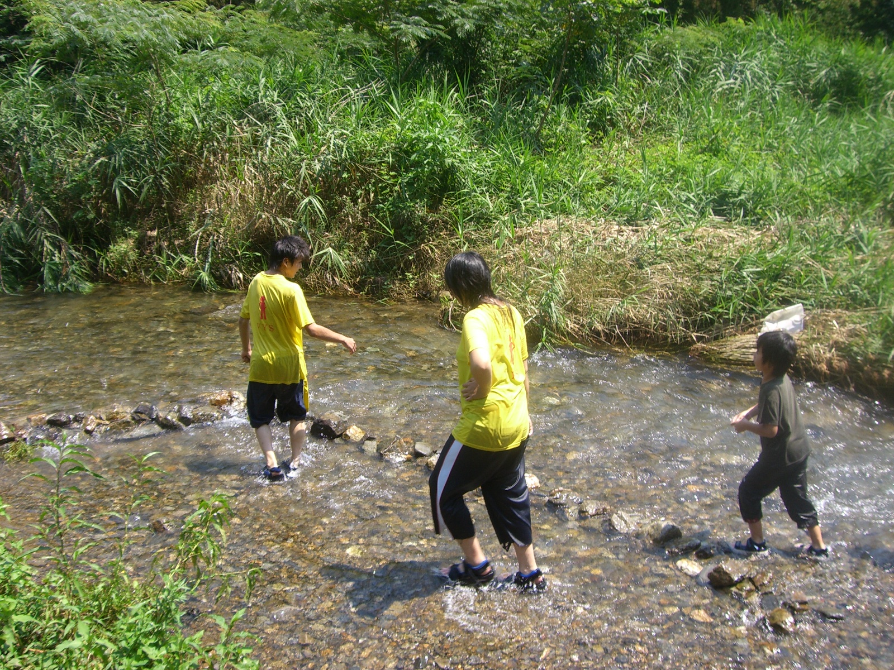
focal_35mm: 38
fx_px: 981
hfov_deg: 49.0
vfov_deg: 37.7
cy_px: 335
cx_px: 447
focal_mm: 6.2
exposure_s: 1/200
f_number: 4.3
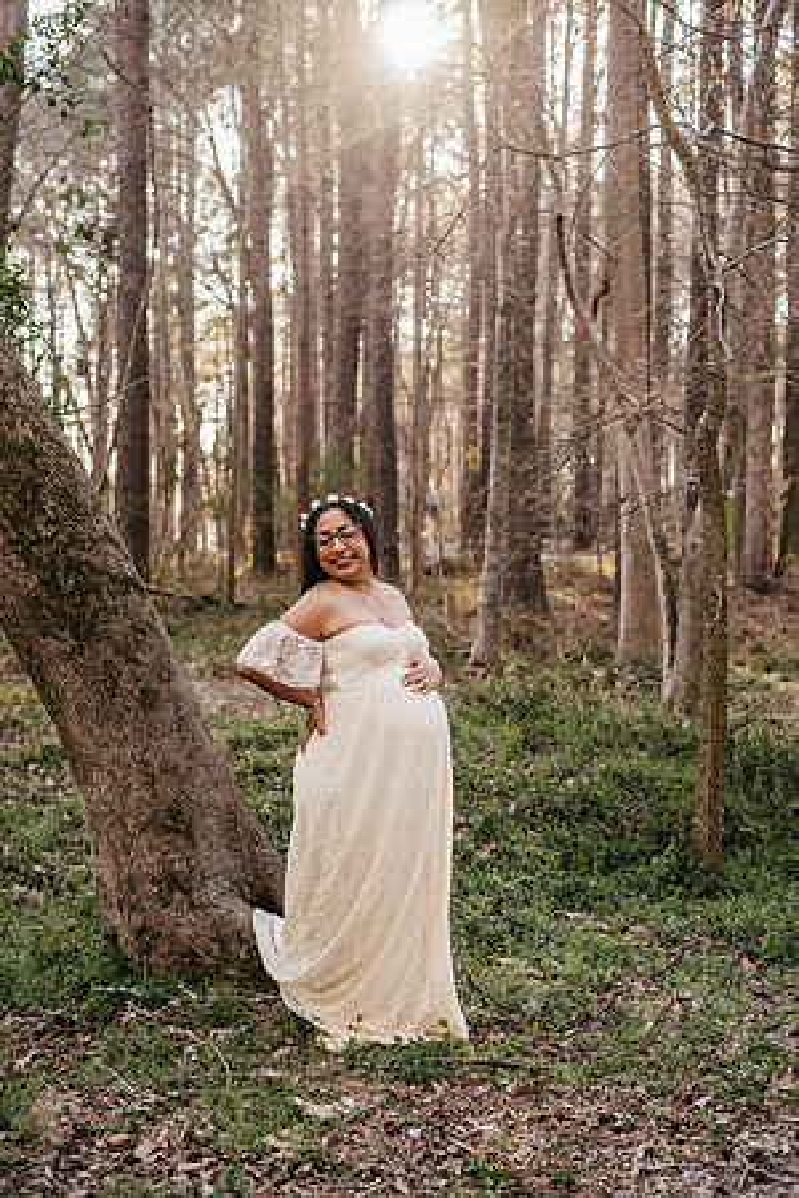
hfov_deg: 27.0
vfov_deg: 39.6
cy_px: 599
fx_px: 1664
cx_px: 400
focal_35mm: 50
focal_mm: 50
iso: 400
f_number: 2.8
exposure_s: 1/400
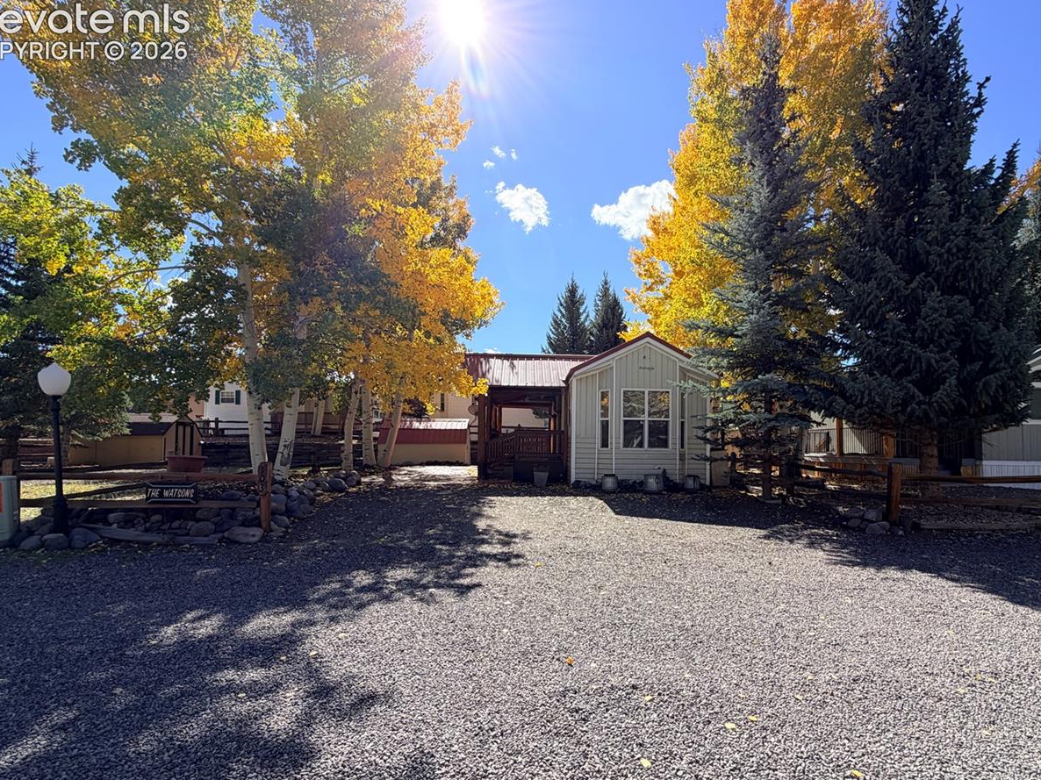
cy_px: 425
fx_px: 511
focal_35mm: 17
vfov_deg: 74.5
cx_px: 581
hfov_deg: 90.6
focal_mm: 2.22
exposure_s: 1/770
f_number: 2.2
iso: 32
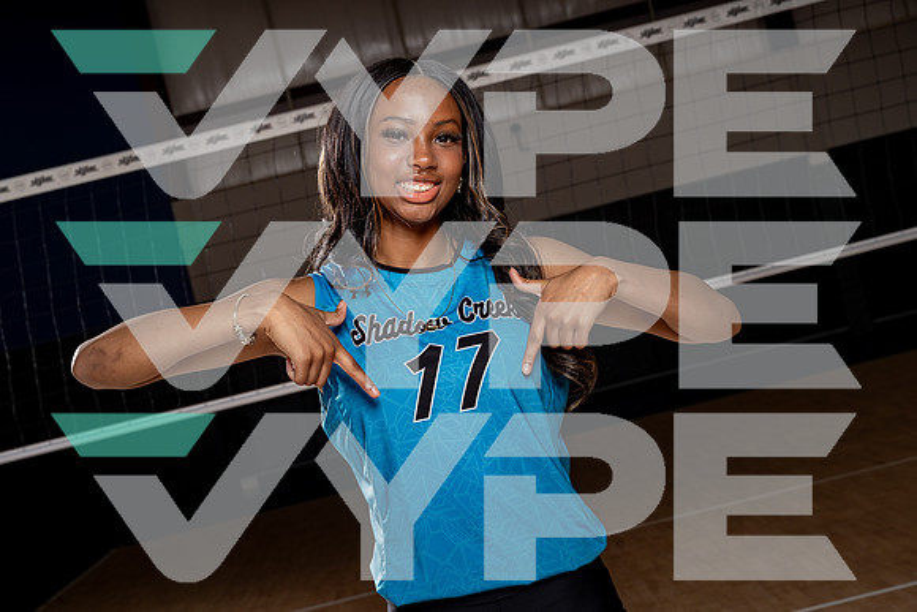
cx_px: 458
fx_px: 1783
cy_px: 306
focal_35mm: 70
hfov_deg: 28.8
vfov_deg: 19.5
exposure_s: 1/250
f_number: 8
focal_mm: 70
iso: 100
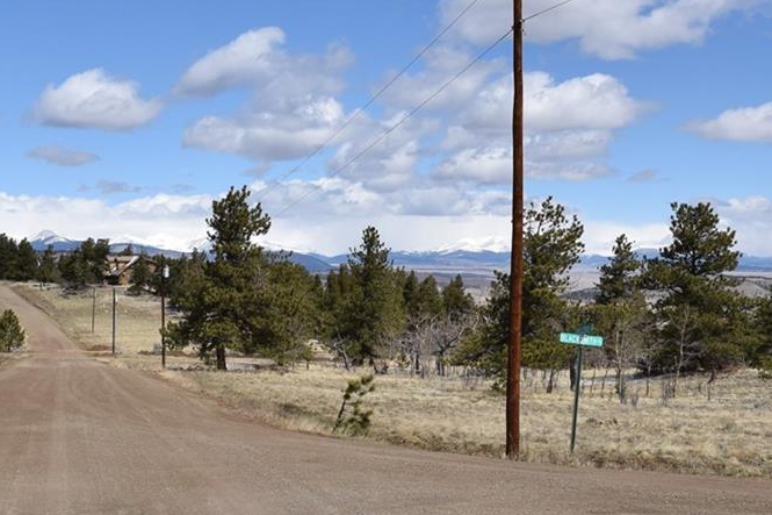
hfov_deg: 31.0
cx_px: 374
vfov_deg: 20.9
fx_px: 1393
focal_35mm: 65
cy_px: 282
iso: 200
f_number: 8
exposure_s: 1/1250
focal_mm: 18
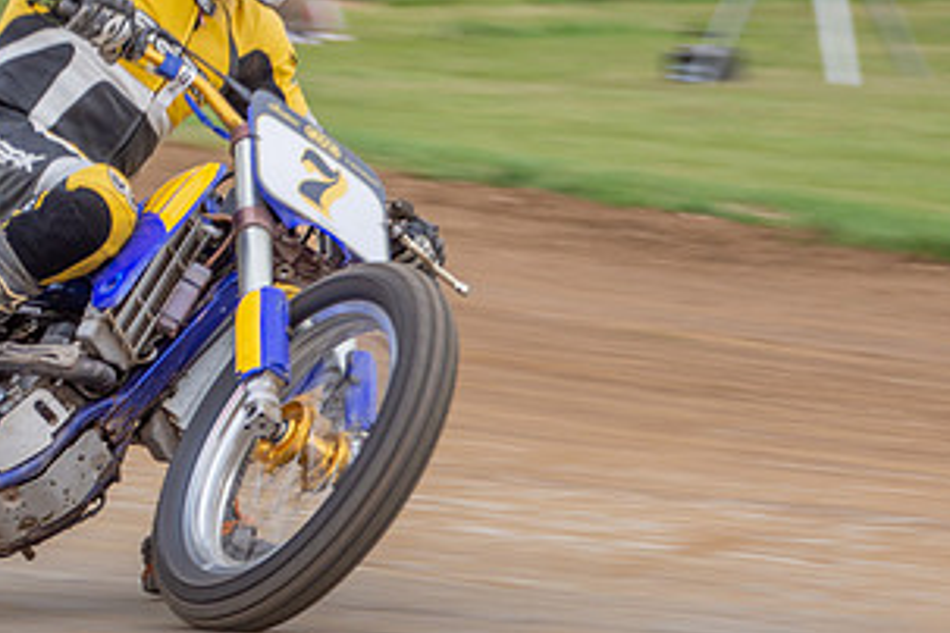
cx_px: 346
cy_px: 271
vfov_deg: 3.6
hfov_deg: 5.5
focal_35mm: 378
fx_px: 9974
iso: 160
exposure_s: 1/160
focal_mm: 120
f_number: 8
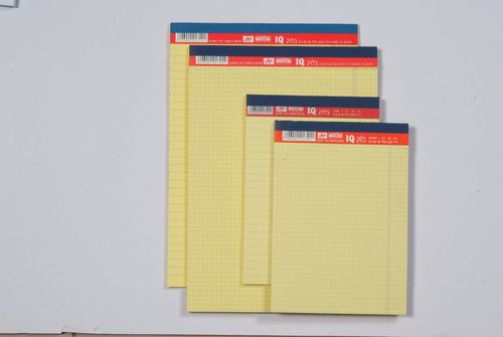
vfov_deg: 19.0
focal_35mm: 72
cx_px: 252
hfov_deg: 28.0
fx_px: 1007
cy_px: 168
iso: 125
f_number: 22
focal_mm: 48
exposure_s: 1/125
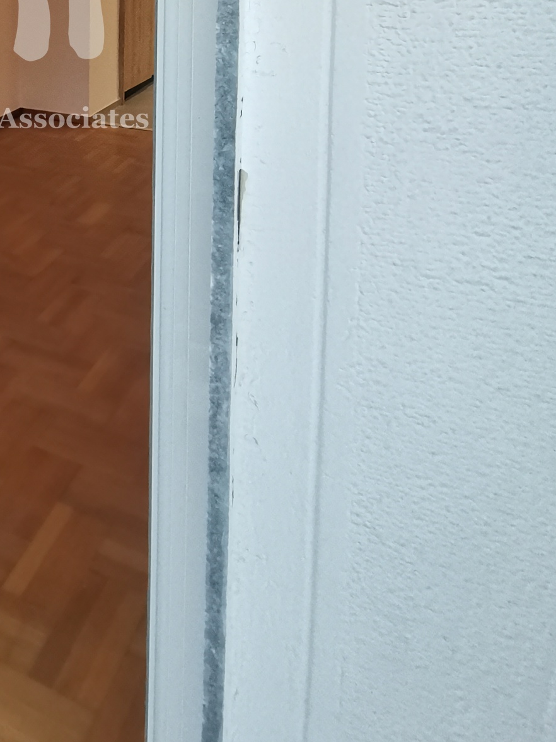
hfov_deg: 34.8
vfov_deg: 42.5
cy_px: -18
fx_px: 792
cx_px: -11
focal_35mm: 37
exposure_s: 1/33.3
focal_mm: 2.23
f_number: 2.2
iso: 500
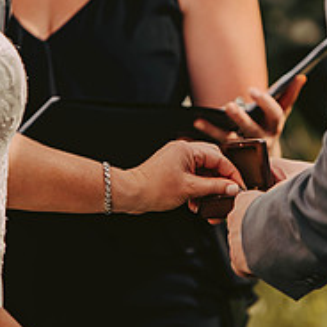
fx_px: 8016
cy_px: 175
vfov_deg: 2.3
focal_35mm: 750
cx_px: 279
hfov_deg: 2.3
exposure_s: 1/1600
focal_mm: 185
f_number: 2.8
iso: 200
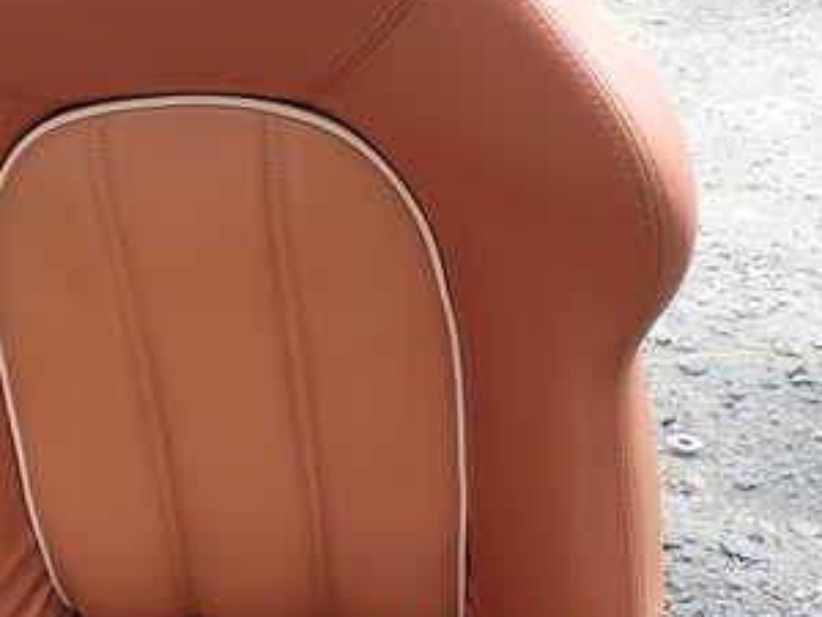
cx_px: 164
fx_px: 1425
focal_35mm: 60
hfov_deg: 31.4
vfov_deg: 23.8
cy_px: 74
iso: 100
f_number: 3.2
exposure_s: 1/60
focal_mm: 5.4
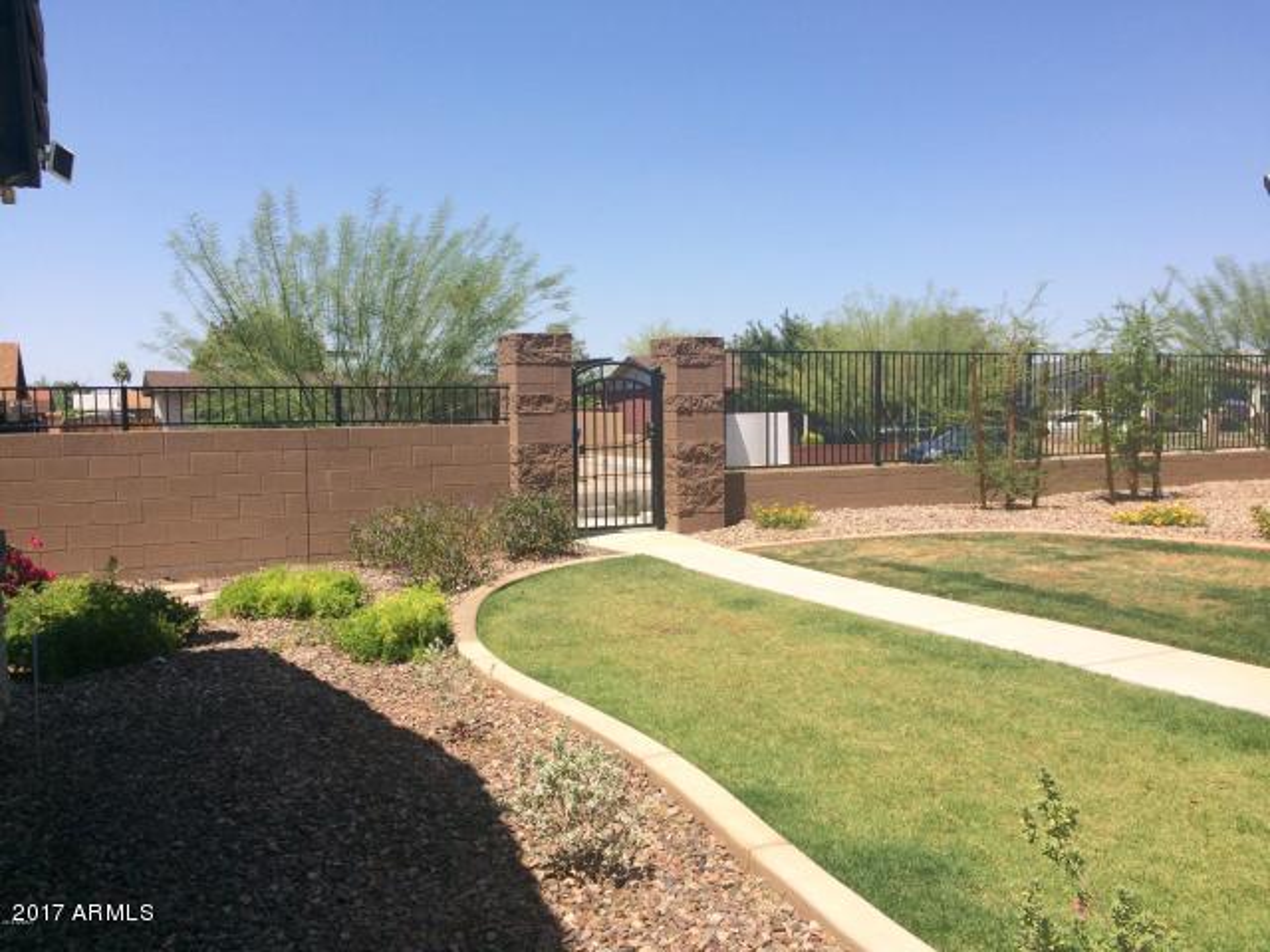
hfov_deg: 61.7
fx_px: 1064
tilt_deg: -6.0
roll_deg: +0.4
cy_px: 476
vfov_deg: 48.2
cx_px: 635
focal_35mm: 29
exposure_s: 1/2160
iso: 32
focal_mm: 4.15
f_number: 2.2
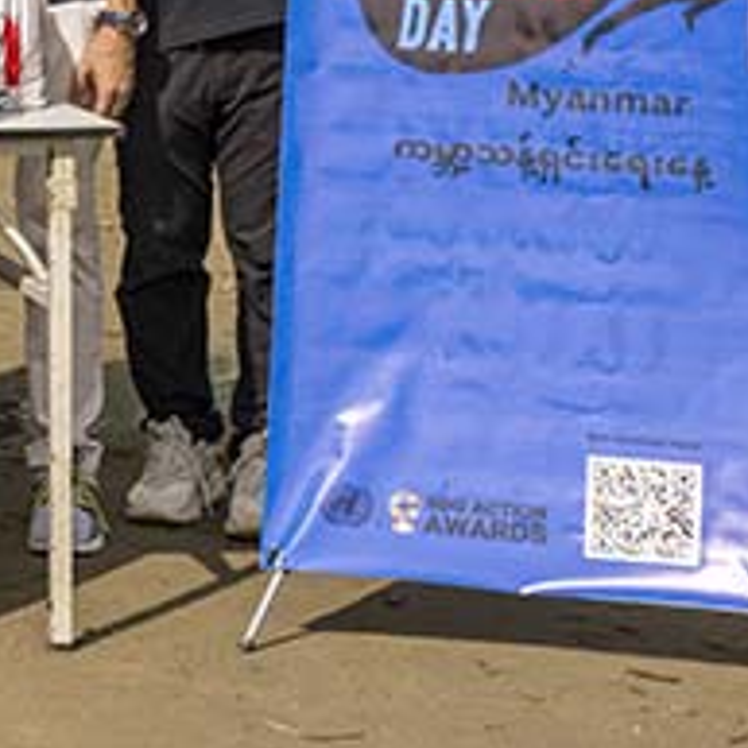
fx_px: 3203
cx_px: -911
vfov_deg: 13.0
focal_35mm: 131
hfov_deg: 11.5
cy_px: -174
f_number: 8
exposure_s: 1/1000
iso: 125
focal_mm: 31
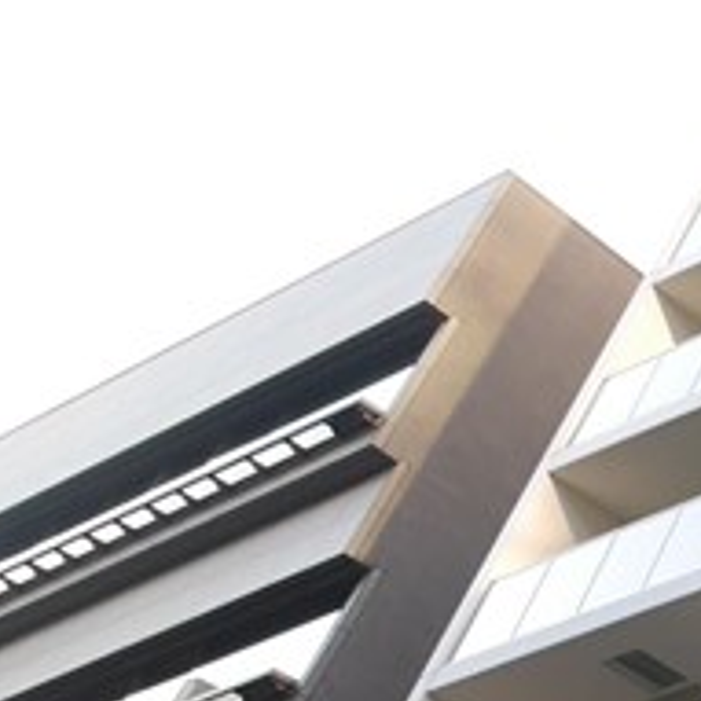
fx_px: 1902
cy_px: 650
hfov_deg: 13.4
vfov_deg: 20.4
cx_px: 1802
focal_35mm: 83
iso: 160
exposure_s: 1/100
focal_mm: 7
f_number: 4
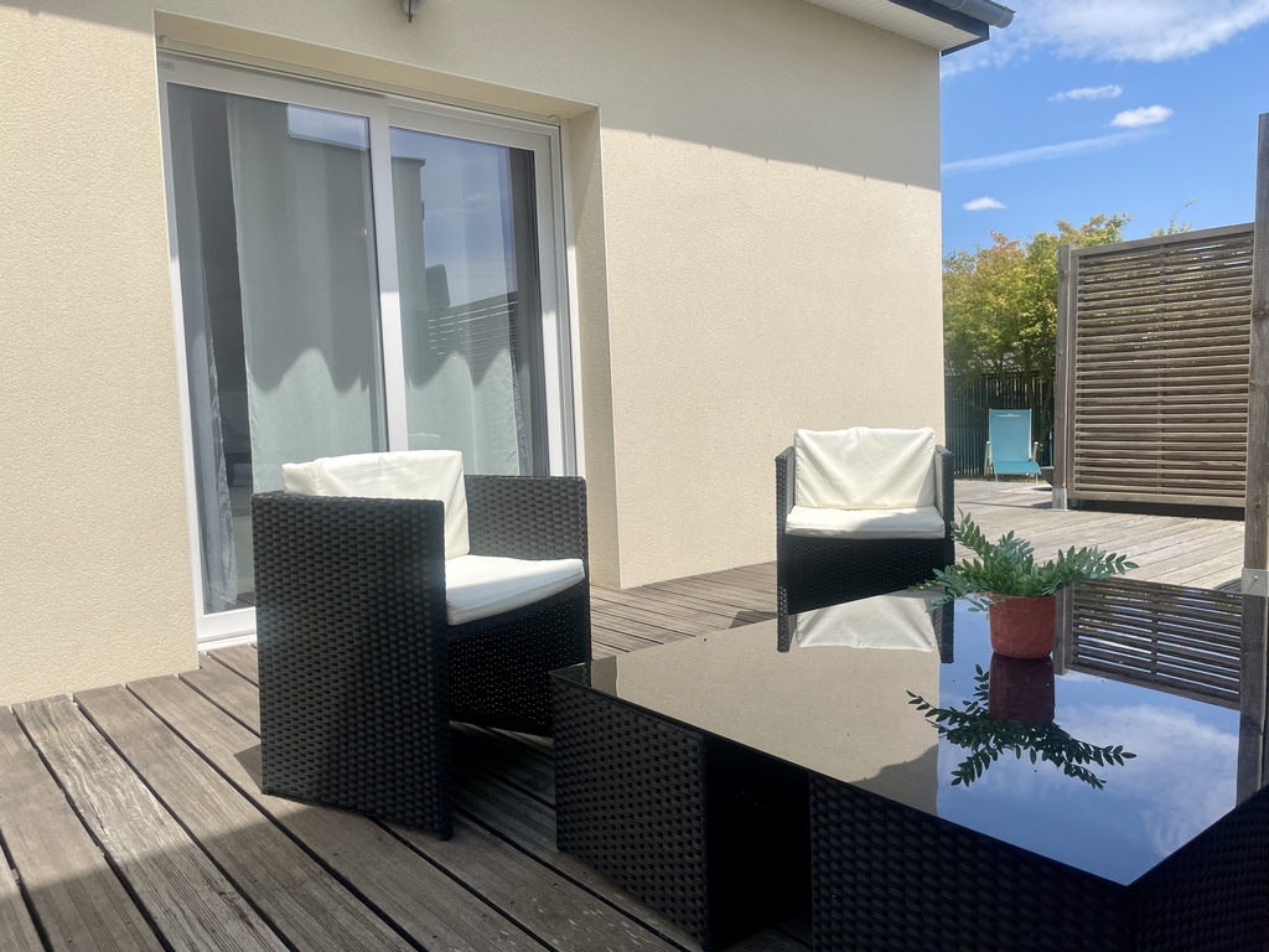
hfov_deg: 67.3
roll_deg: +2.6
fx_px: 953
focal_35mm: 26
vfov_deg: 53.1
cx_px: 634
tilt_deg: -3.7
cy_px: 476
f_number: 1.6
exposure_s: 1/4292
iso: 32
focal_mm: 4.2
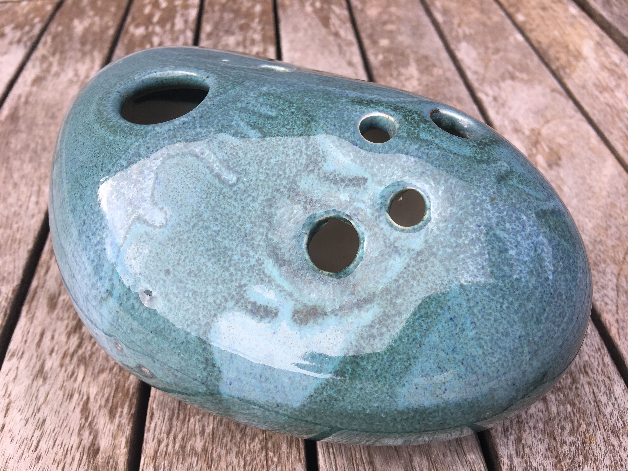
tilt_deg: -43.1
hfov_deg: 61.7
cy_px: 236
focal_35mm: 29
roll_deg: +1.5
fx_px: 526
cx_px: 314
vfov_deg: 48.2
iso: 25
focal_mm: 4.15
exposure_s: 1/214
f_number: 2.2
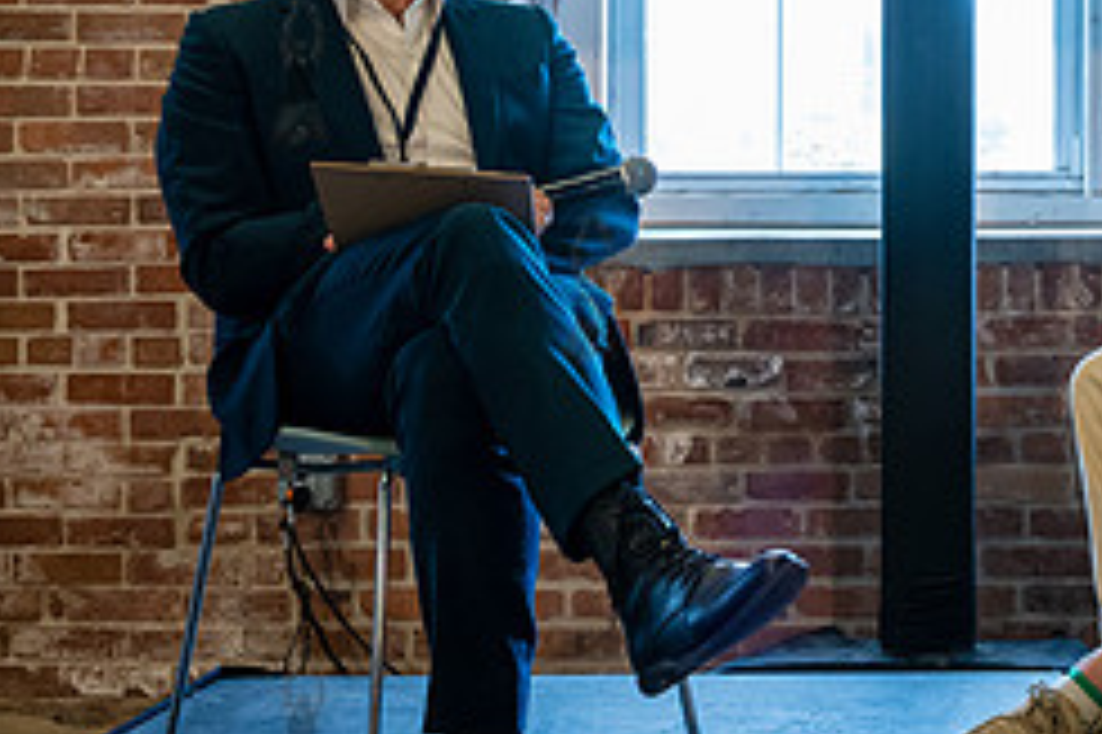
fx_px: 2508
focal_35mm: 82
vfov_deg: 16.4
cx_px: 1183
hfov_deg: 23.4
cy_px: 65
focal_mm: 34
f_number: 5.6
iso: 2500
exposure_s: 1/160
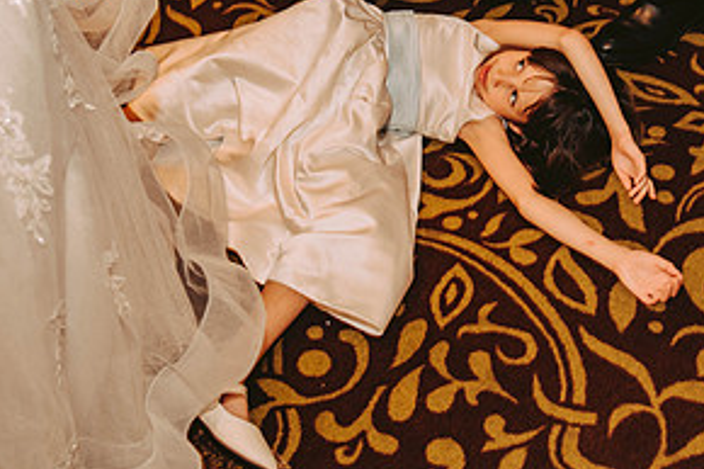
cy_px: 125
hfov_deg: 35.6
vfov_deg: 23.9
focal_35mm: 56
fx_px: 1094
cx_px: 388
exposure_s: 1/60
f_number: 2.8
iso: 500
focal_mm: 28
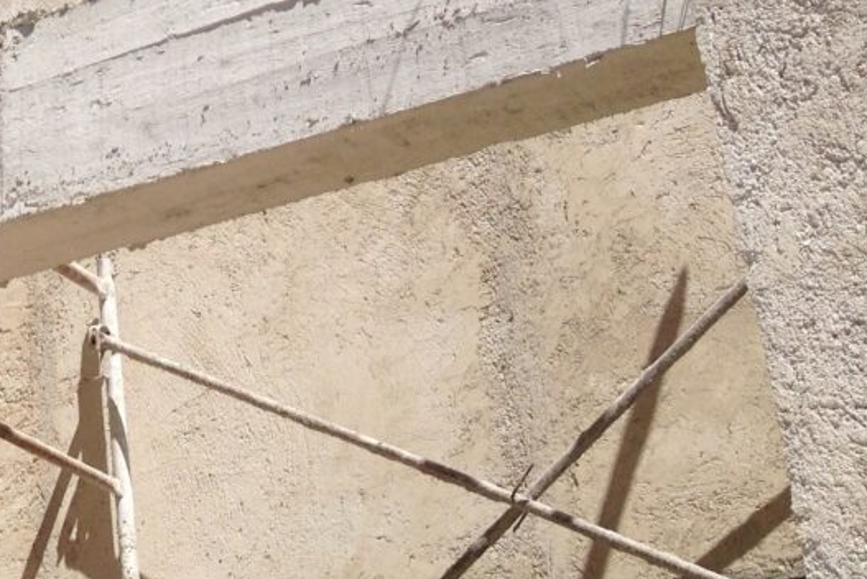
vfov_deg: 12.7
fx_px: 2554
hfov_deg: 17.8
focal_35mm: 106
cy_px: -66
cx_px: -311
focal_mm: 4.28
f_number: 2.4
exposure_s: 1/2762
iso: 50
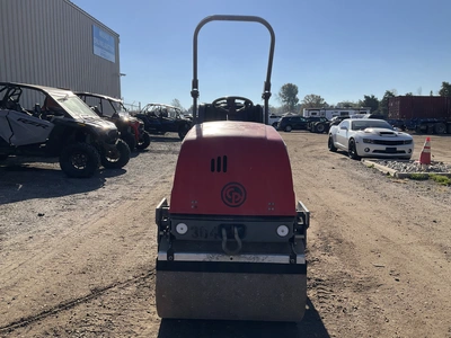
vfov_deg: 48.2
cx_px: 226
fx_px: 378
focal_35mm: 29
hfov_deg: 61.7
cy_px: 169
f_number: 1.8
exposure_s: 1/2320
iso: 25
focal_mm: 3
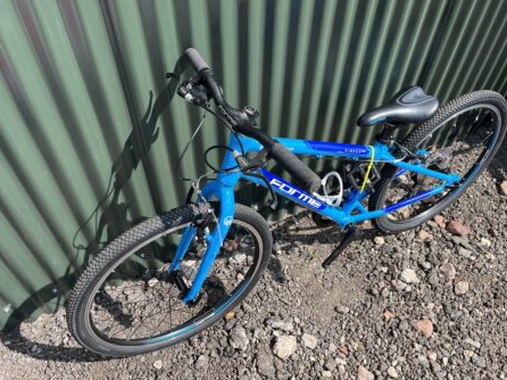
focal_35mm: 28
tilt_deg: -49.4
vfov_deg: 49.7
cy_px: 203
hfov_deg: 63.5
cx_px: 260
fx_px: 410
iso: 50
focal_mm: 5.1
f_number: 1.6
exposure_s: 1/1458
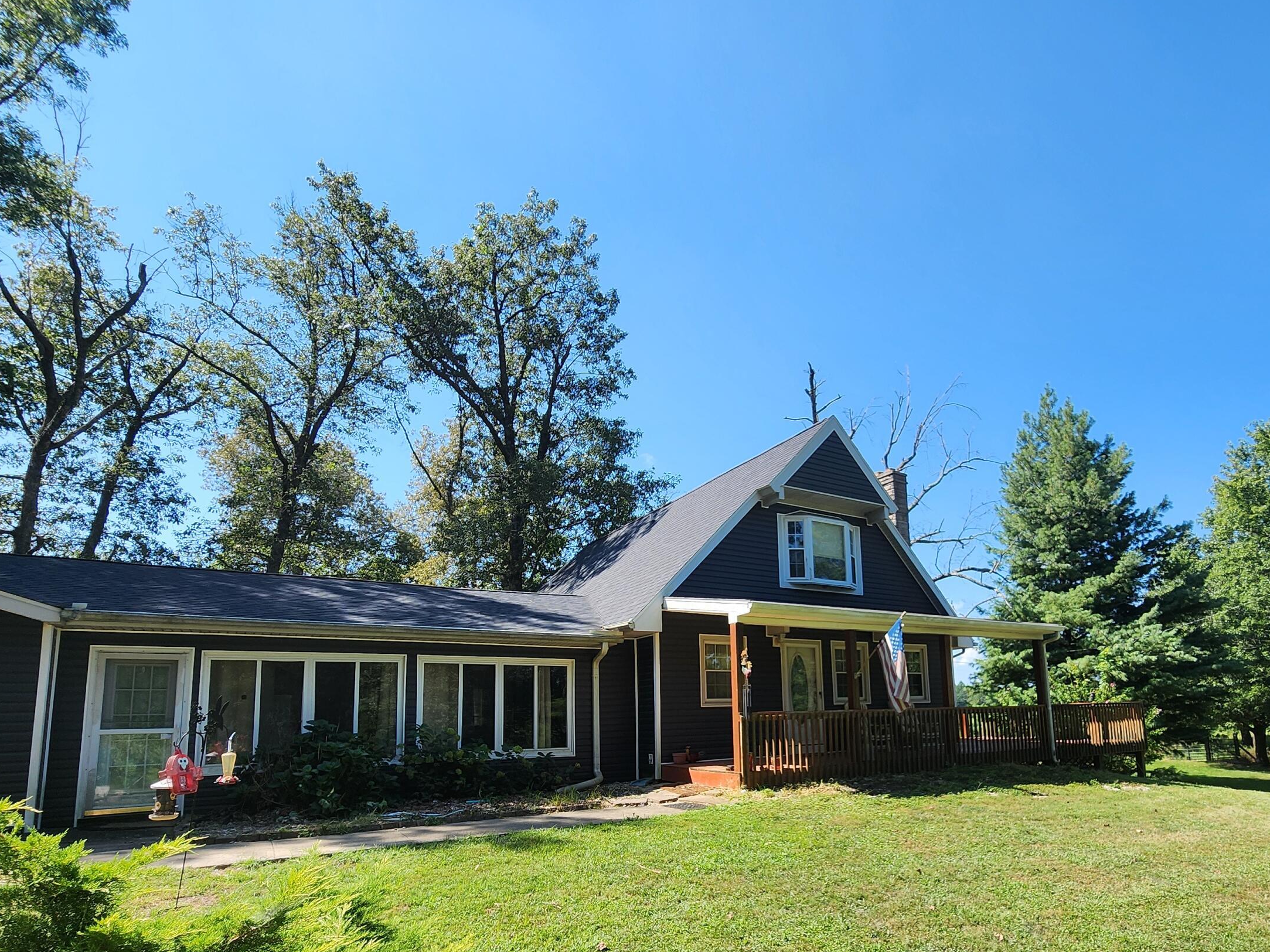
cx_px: 712
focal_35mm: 18
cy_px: 615
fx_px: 660
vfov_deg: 70.0
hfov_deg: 87.4
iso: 50
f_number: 2.2
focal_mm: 2.2
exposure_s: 1/1027
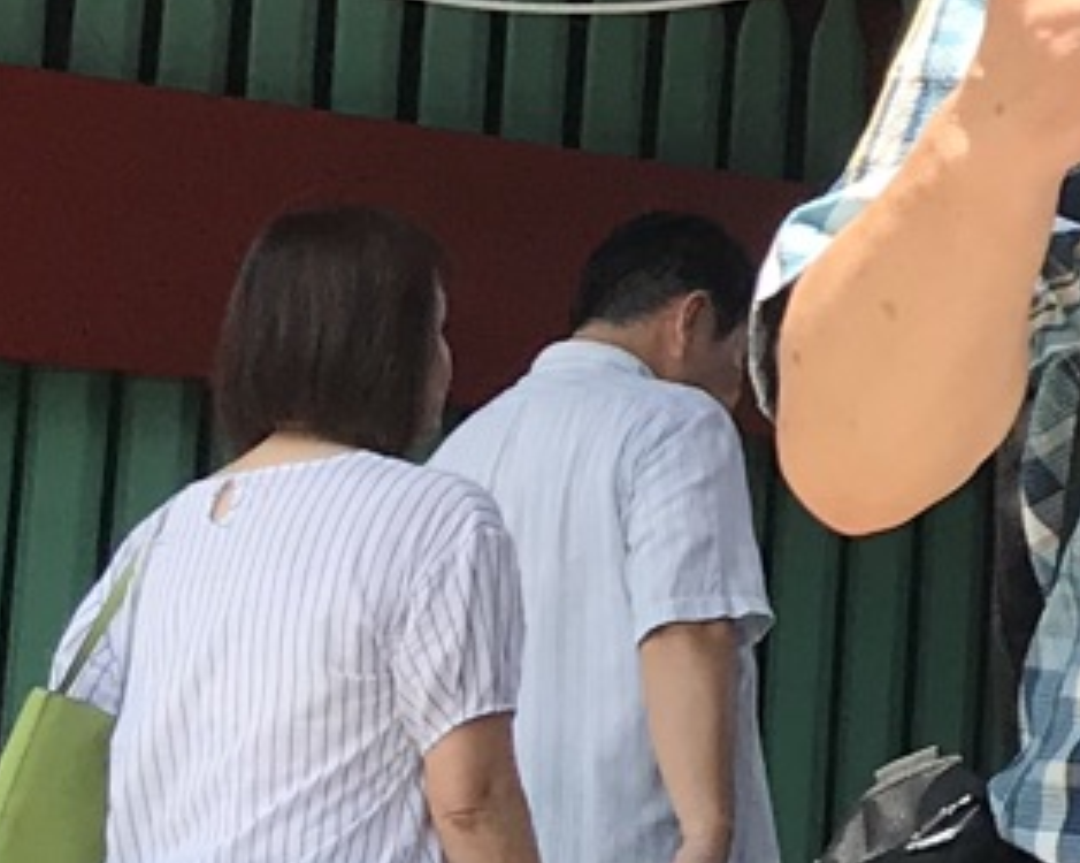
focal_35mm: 179
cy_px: -287
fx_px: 5718
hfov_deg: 9.6
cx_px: 2602
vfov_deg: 8.5
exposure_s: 1/731
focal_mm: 3.99
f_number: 1.8
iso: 20
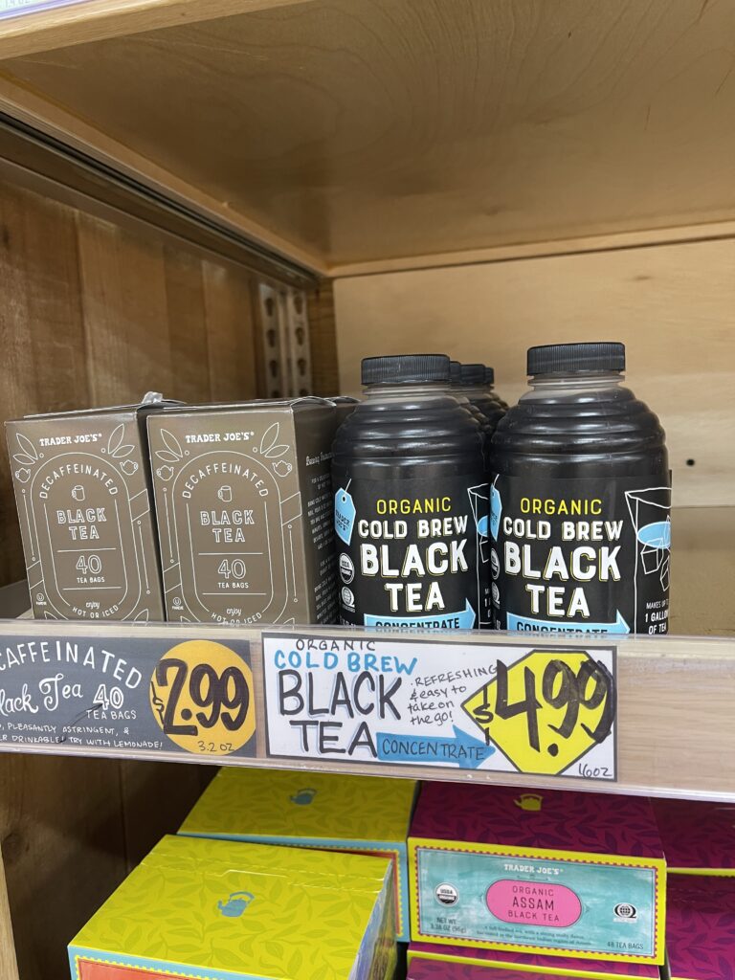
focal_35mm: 25
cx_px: 368
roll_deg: +0.9
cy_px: 490
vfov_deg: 69.4
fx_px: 708
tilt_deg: -5.8
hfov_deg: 54.9
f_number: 1.6
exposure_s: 1/60
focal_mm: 5.1
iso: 125
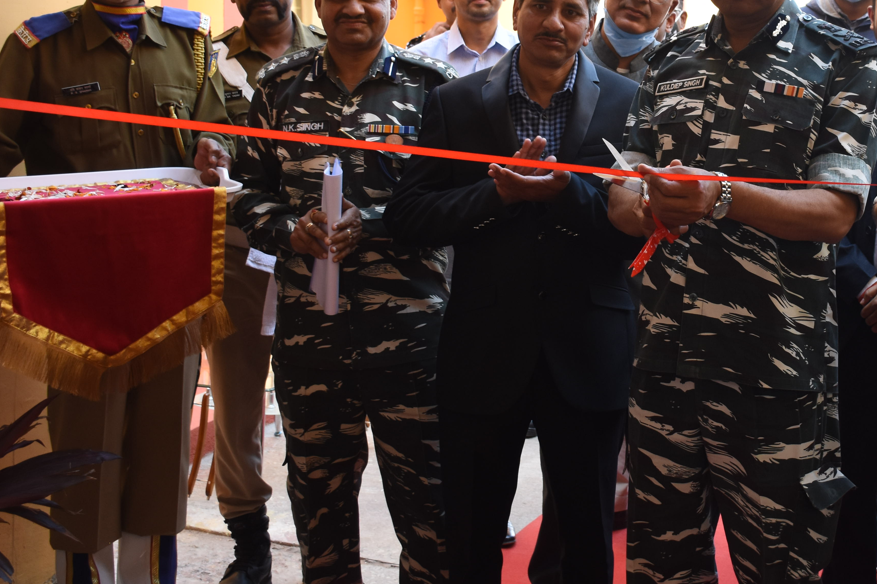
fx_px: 1535
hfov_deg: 31.3
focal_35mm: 63
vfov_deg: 21.2
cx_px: 663
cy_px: 95
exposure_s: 1/160
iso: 500
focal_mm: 24
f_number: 5
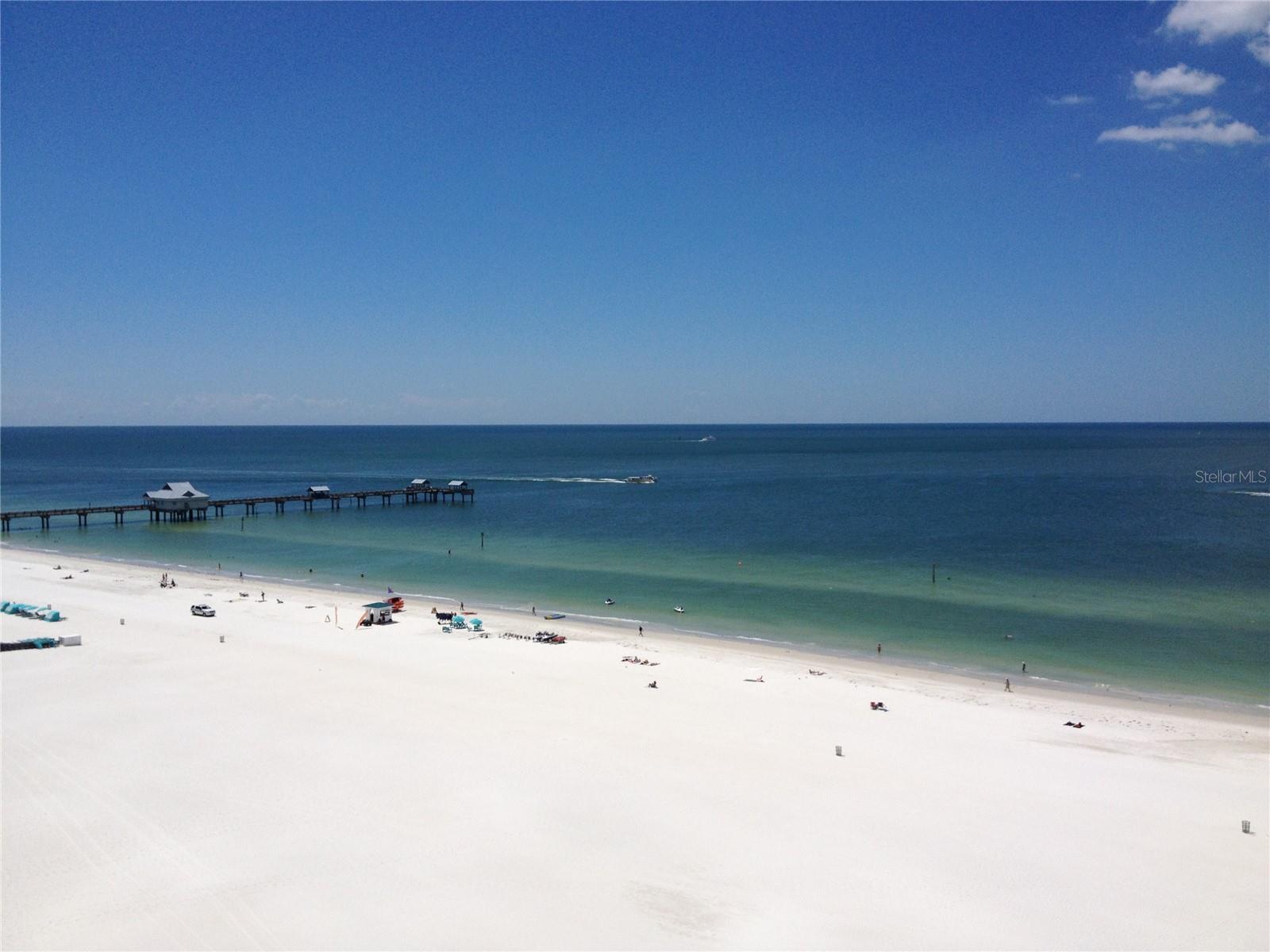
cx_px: 635
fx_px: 1284
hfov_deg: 52.6
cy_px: 476
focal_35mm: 35
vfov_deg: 40.7
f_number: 2.4
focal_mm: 4.28
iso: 64
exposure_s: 1/5025
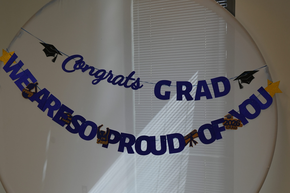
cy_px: 96
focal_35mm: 31
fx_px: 250
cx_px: 145
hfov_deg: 60.3
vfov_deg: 42.3
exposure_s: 1/200
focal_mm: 31
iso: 400
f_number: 4
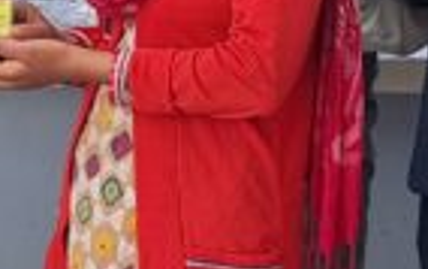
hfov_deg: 11.9
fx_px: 2055
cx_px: 187
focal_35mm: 176
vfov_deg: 7.4
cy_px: -21
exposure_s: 1/100
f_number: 1.8
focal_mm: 5.54
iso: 40
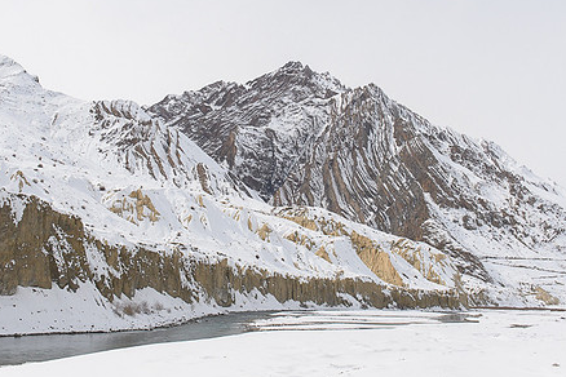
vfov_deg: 29.8
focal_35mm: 45
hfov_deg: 43.5
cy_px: 147
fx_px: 707
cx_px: 253
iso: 500
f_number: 14
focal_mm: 34
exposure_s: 1/1250
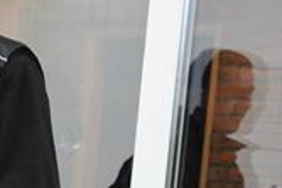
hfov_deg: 9.3
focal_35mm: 198
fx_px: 1549
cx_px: -392
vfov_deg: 6.8
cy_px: 297
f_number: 4.5
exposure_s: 1/80
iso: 2000
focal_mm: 26
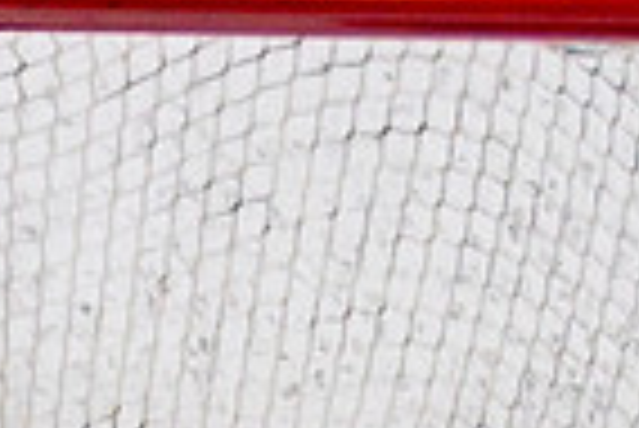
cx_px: -788
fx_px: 18194
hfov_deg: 2.0
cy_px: 1553
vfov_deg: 1.3
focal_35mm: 1024
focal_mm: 95
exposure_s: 1/640
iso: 500
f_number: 2.8
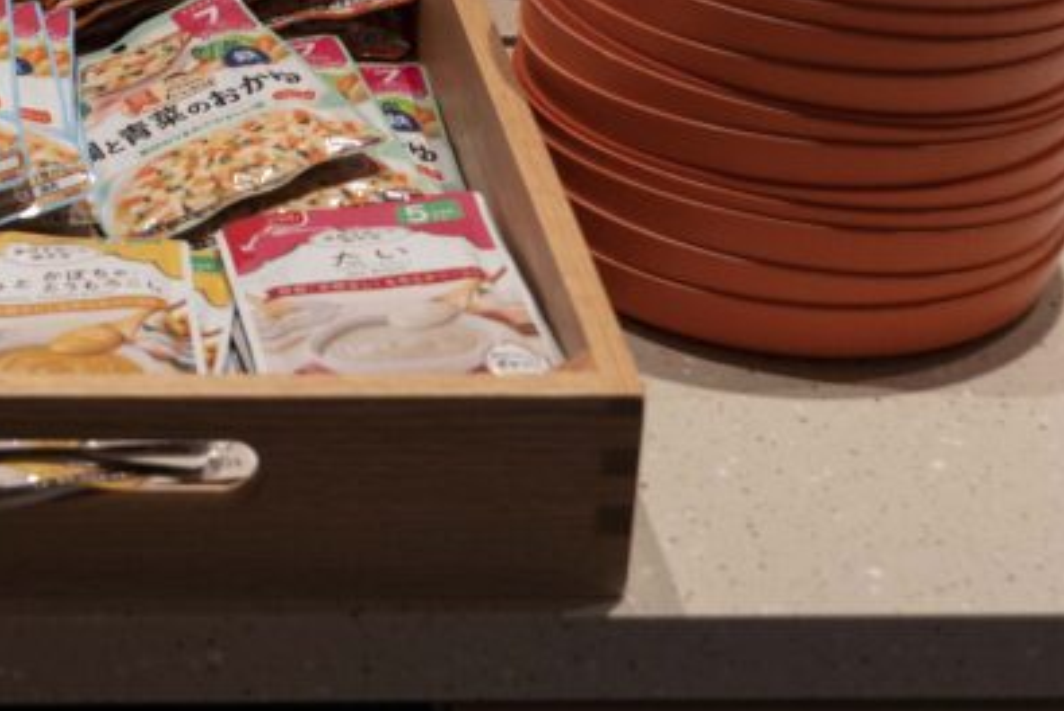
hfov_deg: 19.4
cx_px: -94
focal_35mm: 101
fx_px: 2987
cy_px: -123
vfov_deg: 13.2
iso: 2000
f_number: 5
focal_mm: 39
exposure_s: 1/160
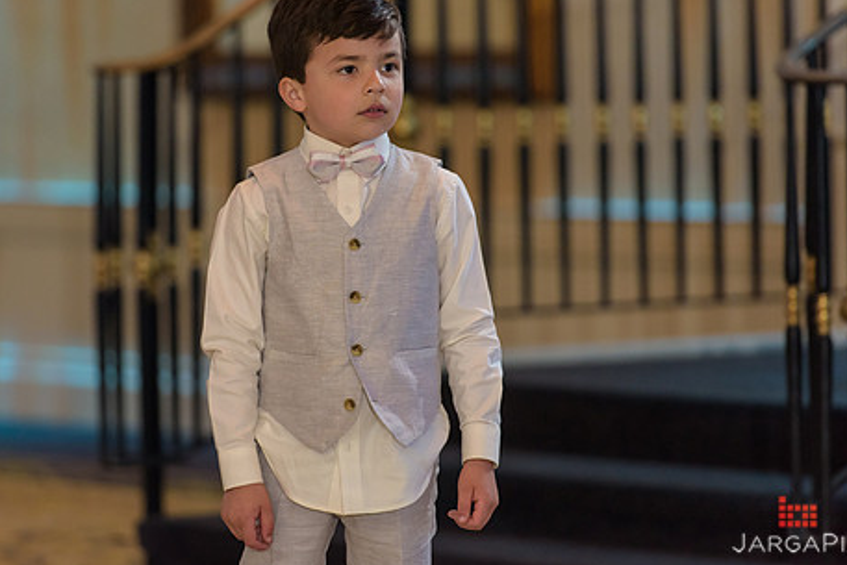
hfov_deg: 8.1
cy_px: 234
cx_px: 373
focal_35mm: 254
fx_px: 5978
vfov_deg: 5.4
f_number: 3.2
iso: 1600
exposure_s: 1/125
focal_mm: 200
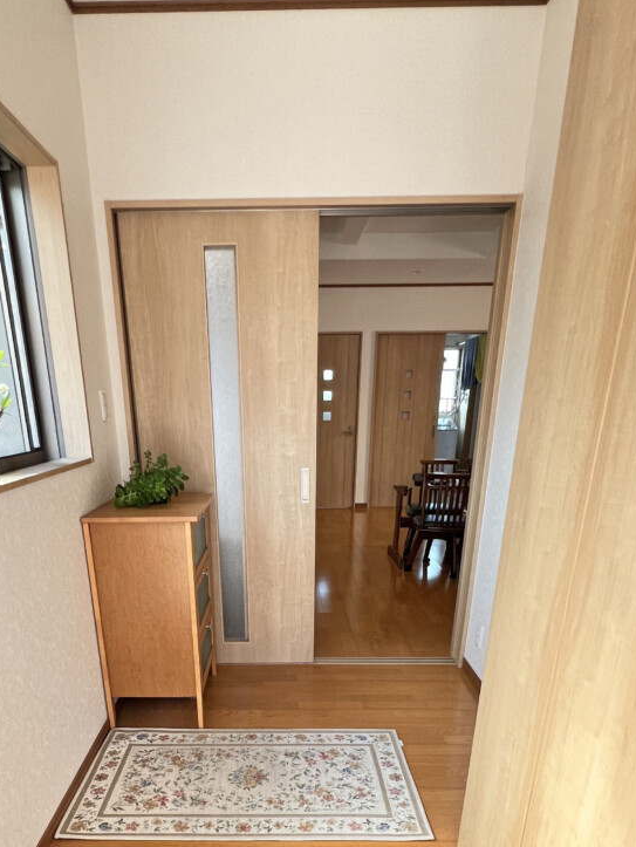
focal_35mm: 23
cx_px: 275
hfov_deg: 58.7
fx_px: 563
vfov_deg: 67.9
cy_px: 660
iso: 125
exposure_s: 1/99
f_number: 1.8
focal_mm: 1.57
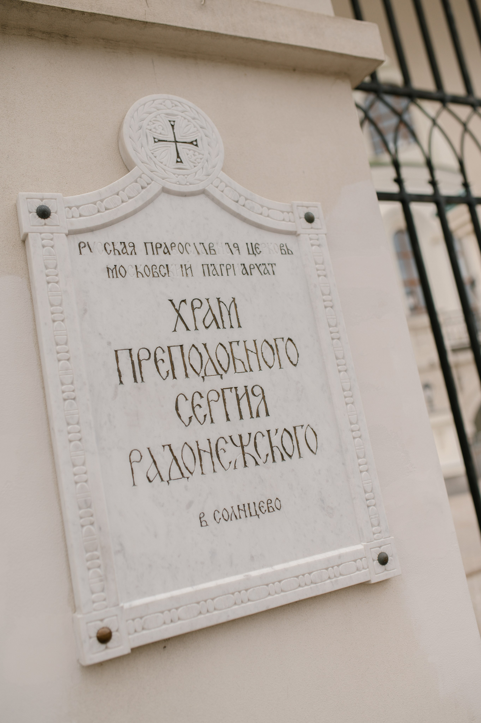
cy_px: 362
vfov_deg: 54.5
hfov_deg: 37.8
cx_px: 240
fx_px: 702
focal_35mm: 35
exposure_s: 1/1600
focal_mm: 35
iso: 100
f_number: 2.2
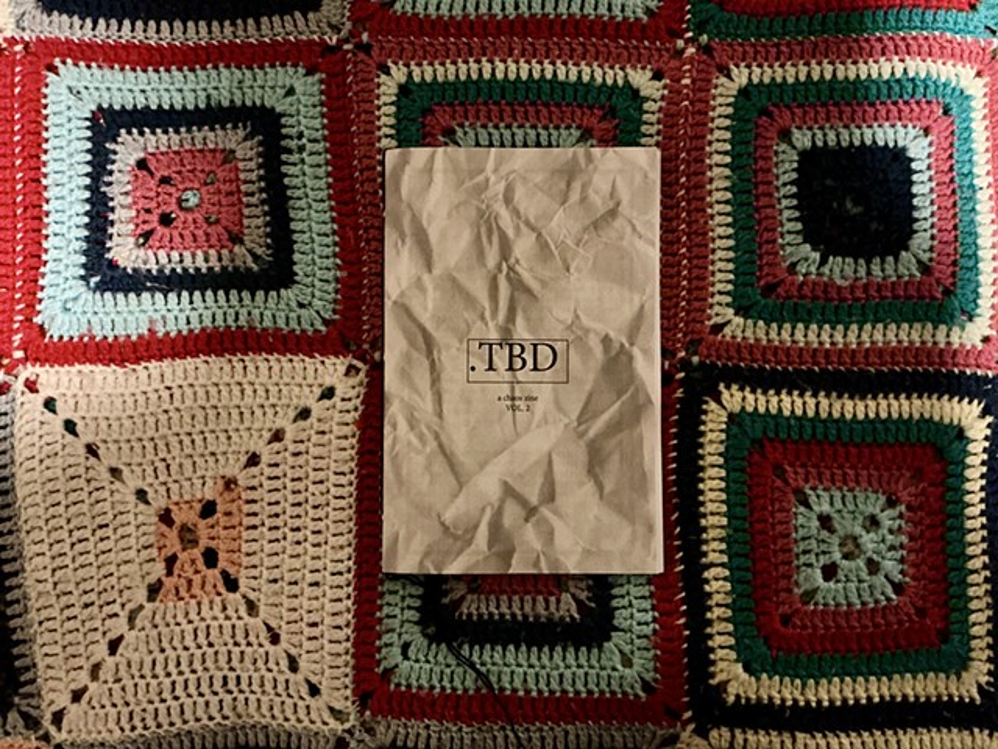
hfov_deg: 61.7
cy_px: 374
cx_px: 499
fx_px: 836
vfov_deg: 48.2
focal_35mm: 29
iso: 500
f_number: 1.8
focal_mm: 3
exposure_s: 1/17
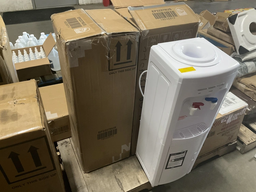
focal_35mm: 29
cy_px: 96
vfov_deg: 48.3
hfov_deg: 61.6
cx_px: 128
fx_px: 215
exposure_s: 1/40
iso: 320
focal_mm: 3
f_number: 1.8
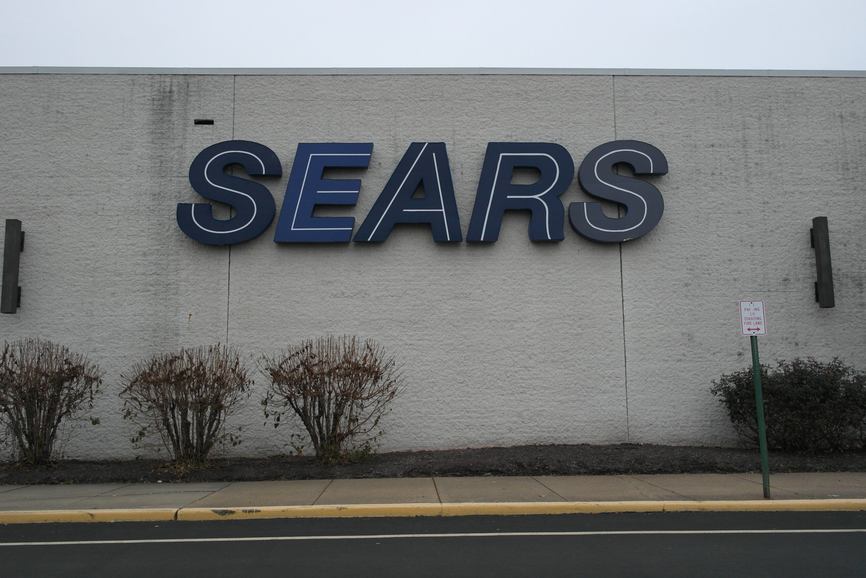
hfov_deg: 61.9
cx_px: 433
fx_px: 722
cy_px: 289
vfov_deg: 43.6
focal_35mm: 30
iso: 400
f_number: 3.5
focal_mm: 20
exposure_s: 1/40
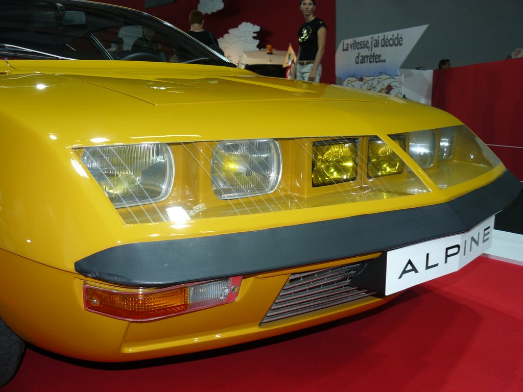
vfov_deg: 39.7
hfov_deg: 51.4
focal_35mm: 36
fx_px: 544
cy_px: 196
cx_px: 262
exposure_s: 1/40
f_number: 2.8
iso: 100
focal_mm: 6
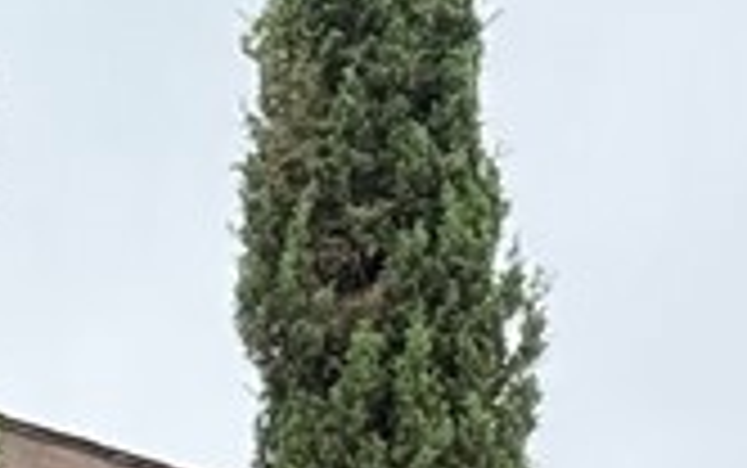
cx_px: -598
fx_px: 6376
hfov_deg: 6.6
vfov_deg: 4.0
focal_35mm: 313
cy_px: 1526
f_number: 1.78
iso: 80
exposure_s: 1/1167
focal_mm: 6.76
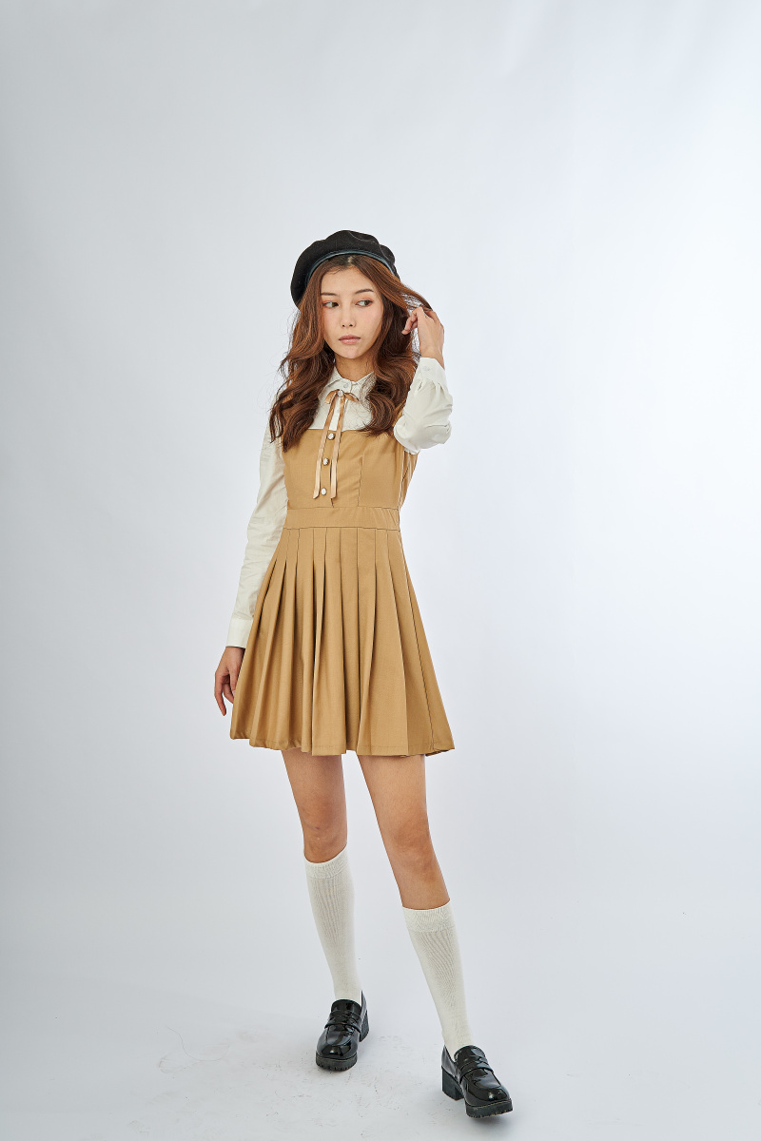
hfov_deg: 29.9
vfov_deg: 43.6
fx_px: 1427
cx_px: 380
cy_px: 570
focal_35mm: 45
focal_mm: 30
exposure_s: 1/160
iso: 100
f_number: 9
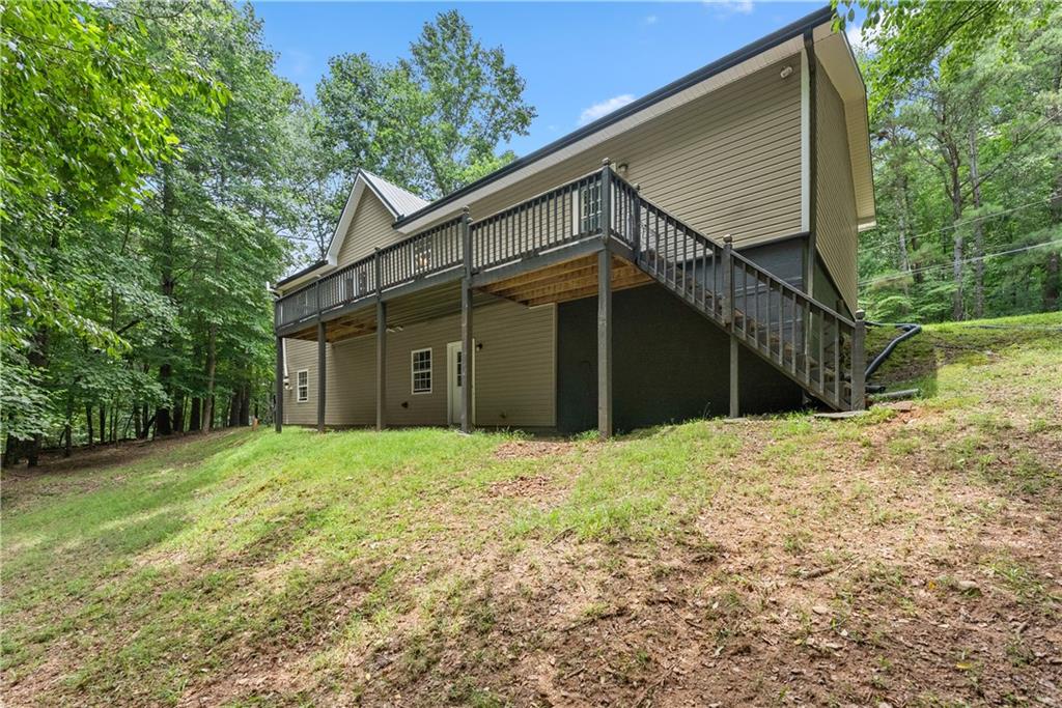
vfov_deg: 81.2
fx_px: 413
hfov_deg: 104.2
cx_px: 531
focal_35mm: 14
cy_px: 354
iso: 800
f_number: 7.1
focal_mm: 14
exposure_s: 1/500
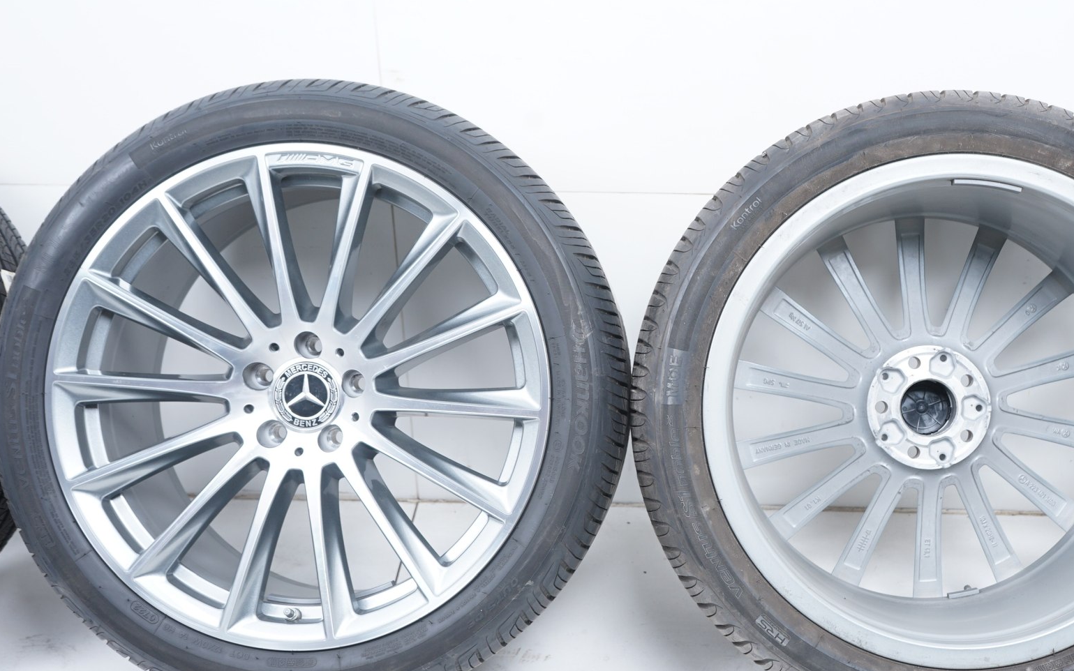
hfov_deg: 42.5
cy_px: 352
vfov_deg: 27.4
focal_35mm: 47
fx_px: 1376
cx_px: 634
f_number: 5.6
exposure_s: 1/125
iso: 250
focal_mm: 37
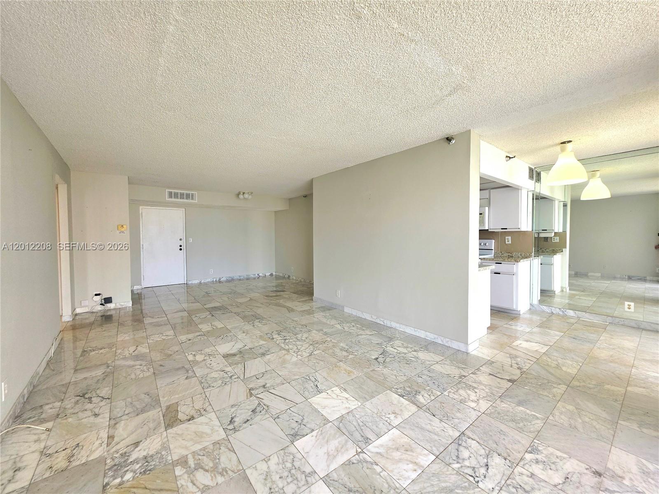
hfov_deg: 106.2
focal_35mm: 13
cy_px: 247
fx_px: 247
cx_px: 330
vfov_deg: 89.9
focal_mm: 2.2
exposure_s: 1/120
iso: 50
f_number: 1.9
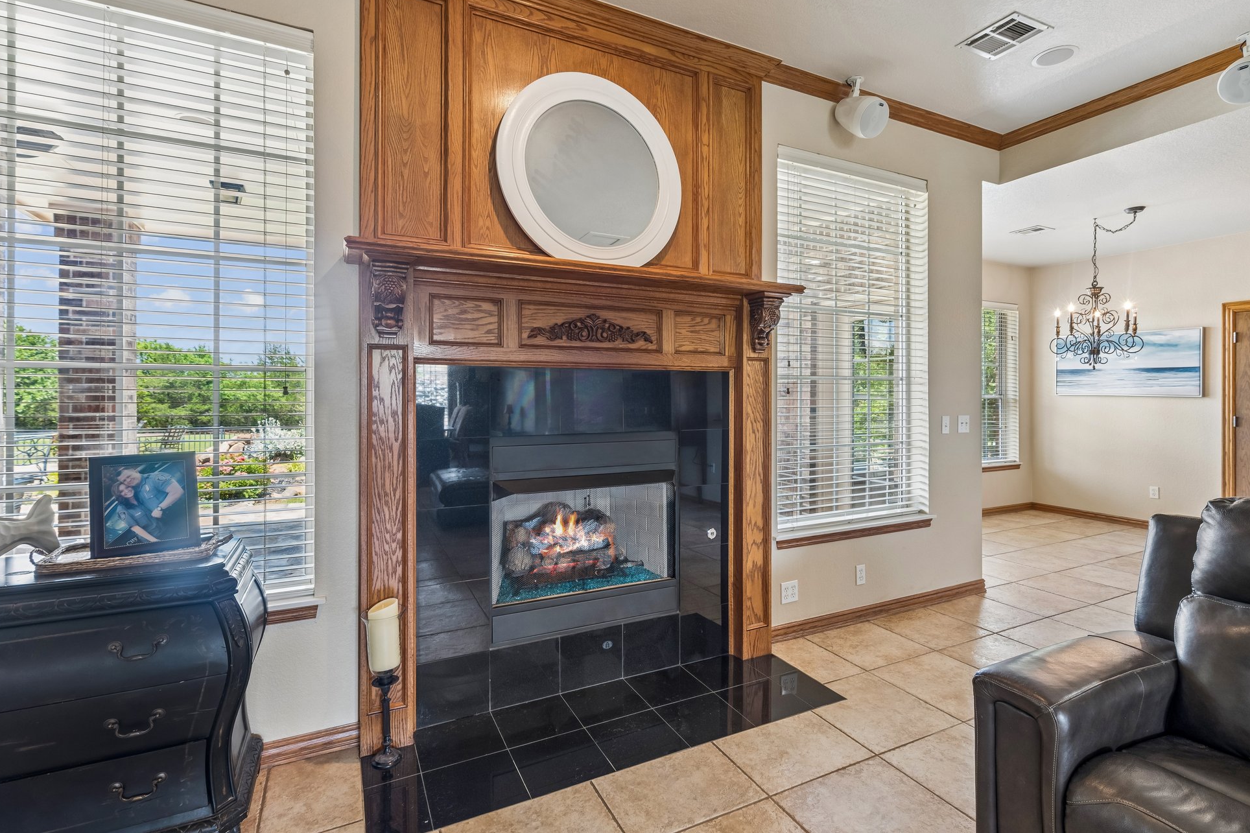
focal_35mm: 17
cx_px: 644
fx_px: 590
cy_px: 394
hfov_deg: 93.3
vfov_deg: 70.4
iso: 200
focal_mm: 16
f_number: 8
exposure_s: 1/6
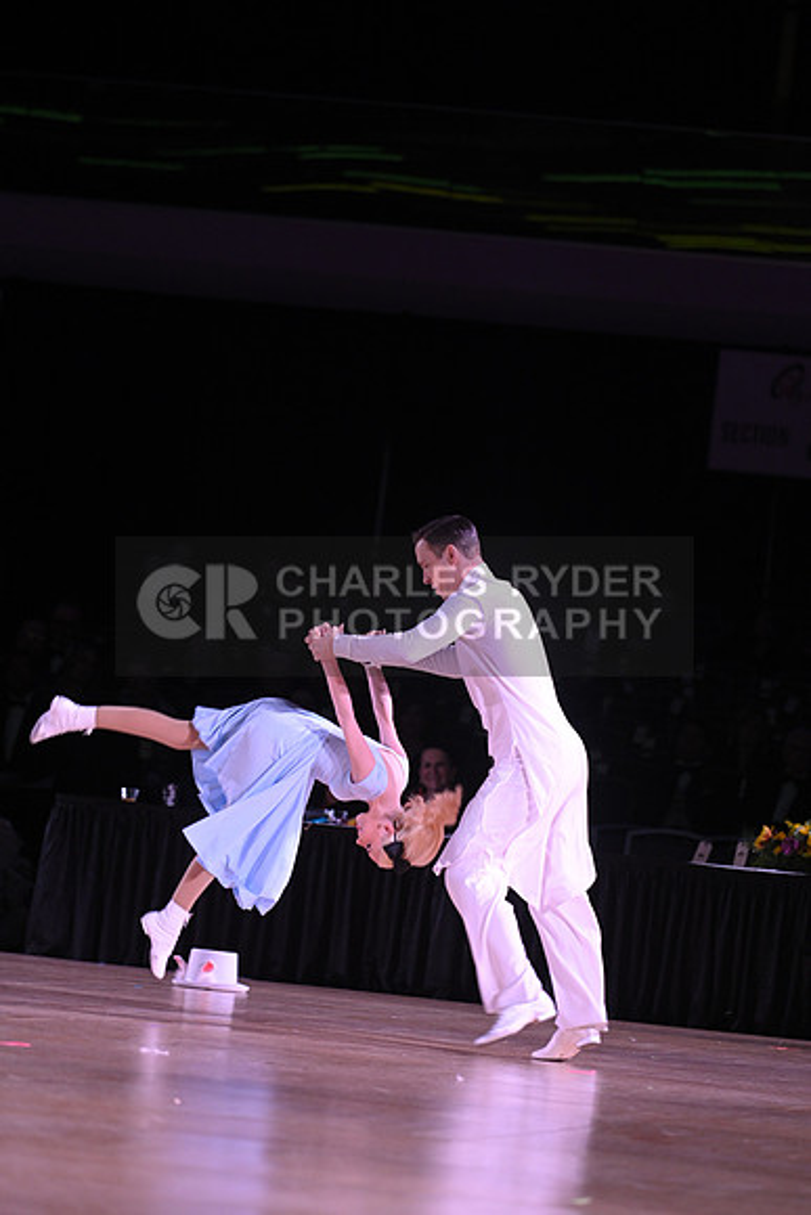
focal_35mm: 200
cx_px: 406
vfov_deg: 10.3
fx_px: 6754
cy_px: 608
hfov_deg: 6.9
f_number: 4
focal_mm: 200
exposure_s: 1/200
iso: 1600
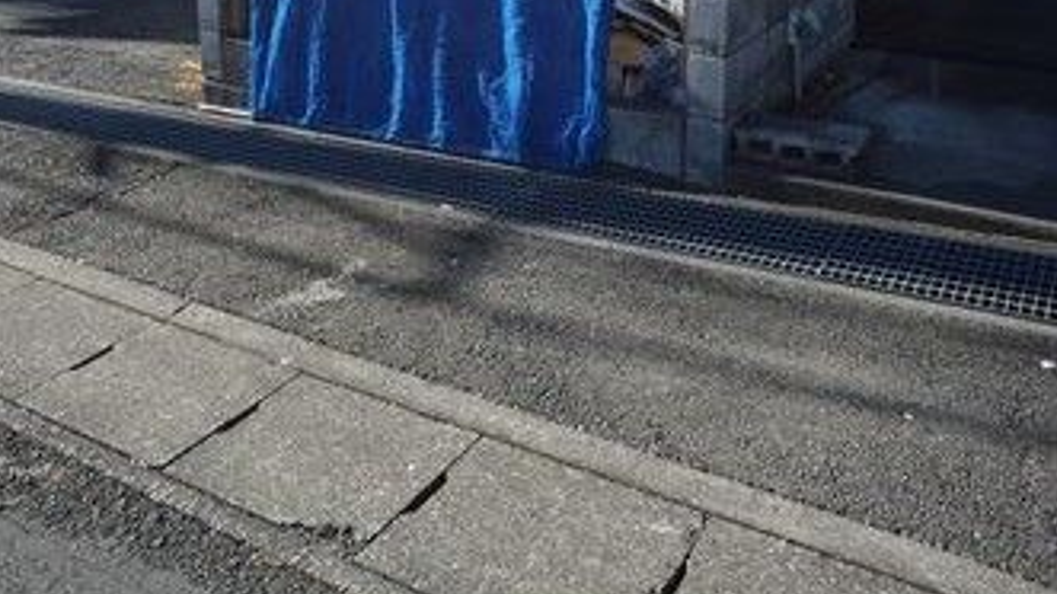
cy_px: -61
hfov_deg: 52.8
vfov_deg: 28.3
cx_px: 528
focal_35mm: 38
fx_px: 1065
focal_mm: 16
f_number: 9
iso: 100
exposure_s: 1/125
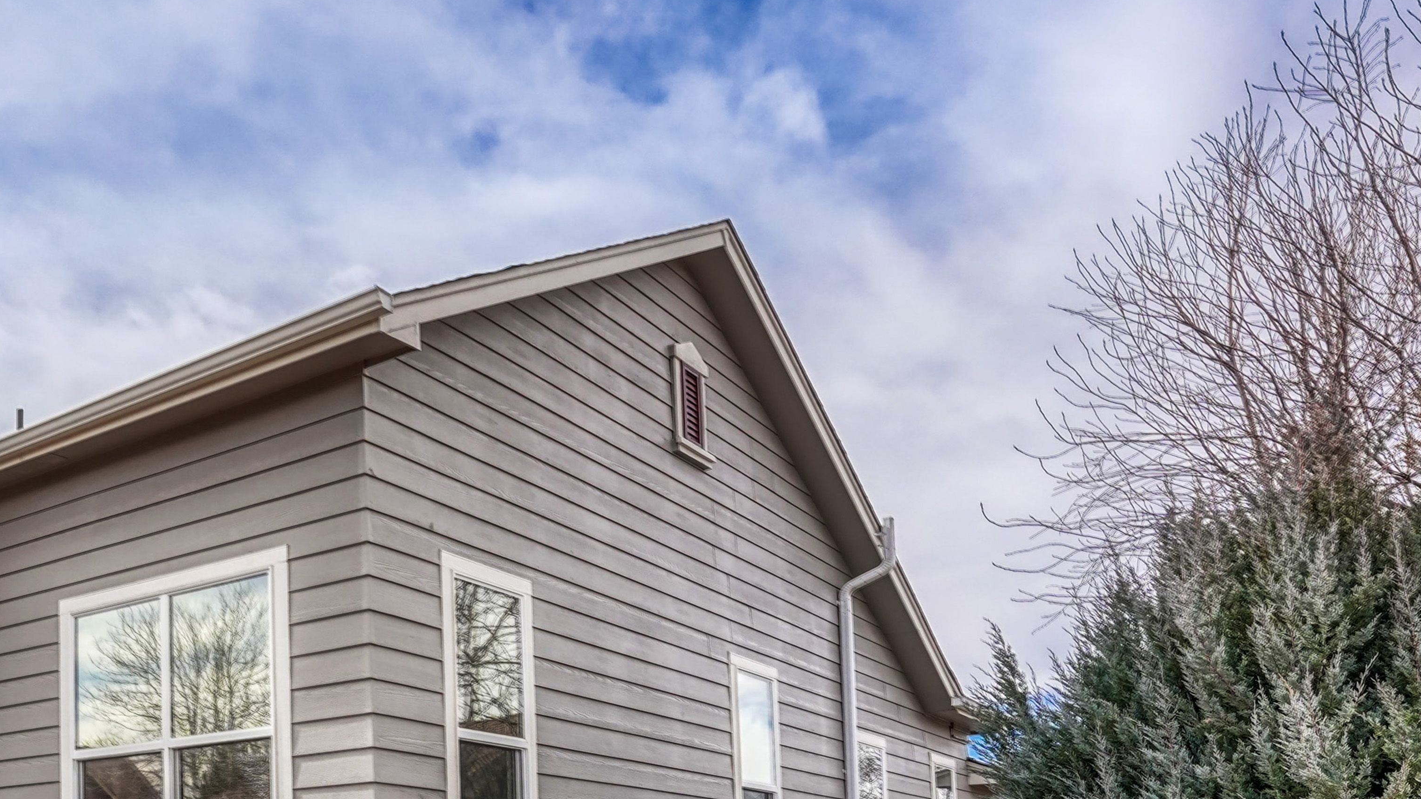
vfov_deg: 37.8
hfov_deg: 59.1
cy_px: 705
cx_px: 219
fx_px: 1093
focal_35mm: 29
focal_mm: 14
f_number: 8
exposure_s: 1/8000
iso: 400
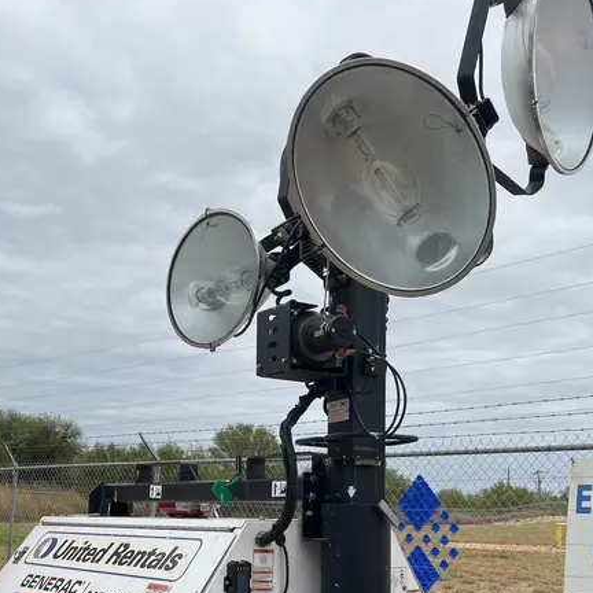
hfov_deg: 42.8
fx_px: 756
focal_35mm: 39
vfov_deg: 41.2
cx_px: 324
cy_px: 465
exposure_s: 1/3521
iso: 50
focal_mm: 5.1
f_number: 1.6
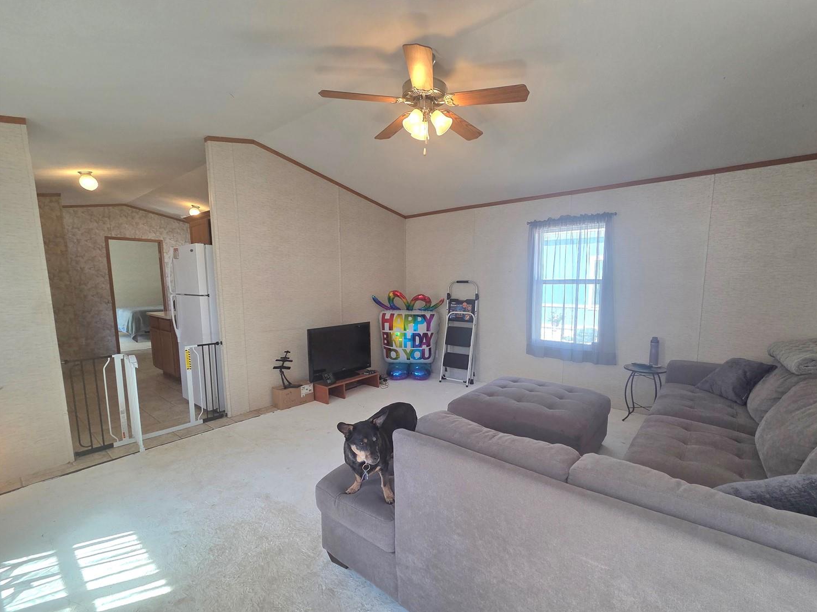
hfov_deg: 101.9
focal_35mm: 14
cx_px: 437
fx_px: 330
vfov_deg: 85.5
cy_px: 329
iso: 125
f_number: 2.2
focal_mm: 2.2
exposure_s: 1/120
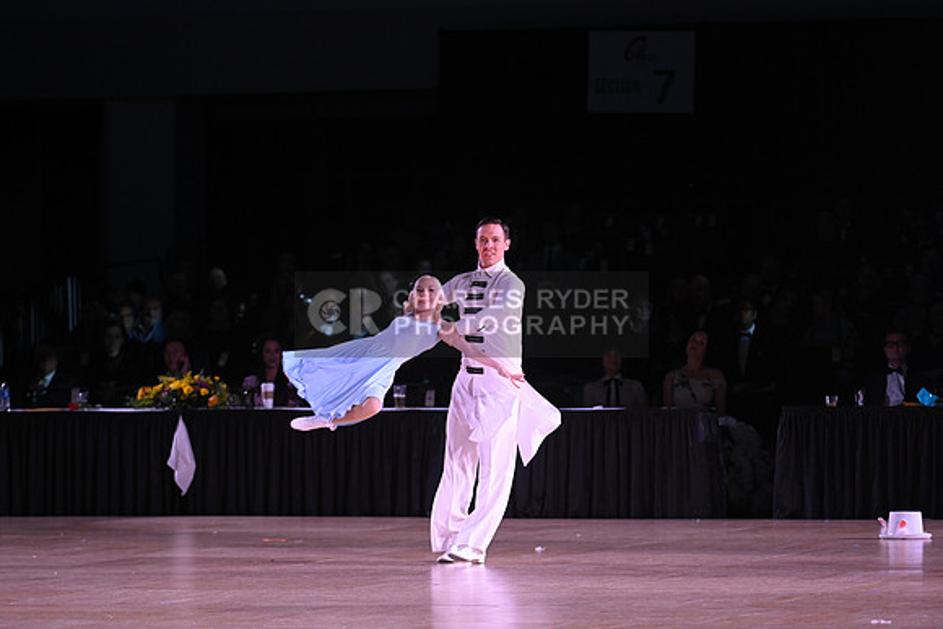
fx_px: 4585
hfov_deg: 11.7
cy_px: 314
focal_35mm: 175
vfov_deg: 7.9
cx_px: 472
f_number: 4
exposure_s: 1/200
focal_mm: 175
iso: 1600
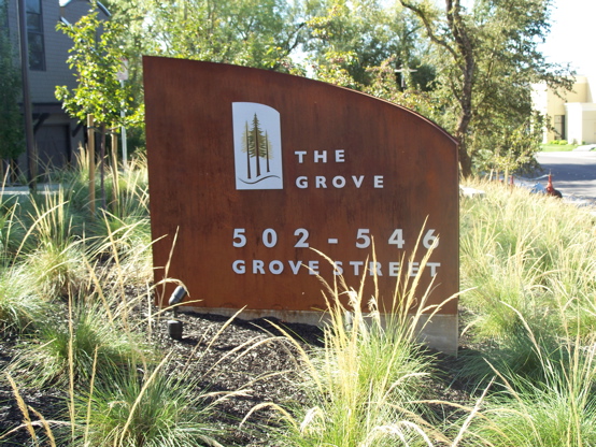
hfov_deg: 43.8
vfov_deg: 33.6
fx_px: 741
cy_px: 224
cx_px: 298
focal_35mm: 43
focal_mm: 9.1
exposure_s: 1/125
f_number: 3.2
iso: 64
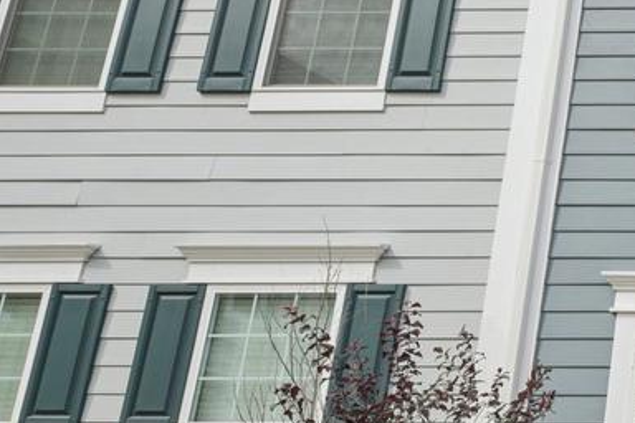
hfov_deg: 22.7
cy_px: 231
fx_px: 1058
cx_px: 1083
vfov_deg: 22.6
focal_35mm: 60
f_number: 8
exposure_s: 1/200
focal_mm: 16
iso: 100
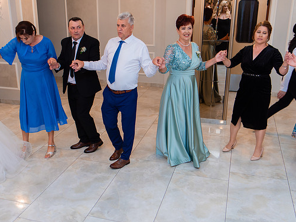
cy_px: 113
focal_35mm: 39
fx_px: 333
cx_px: 131
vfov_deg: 36.8
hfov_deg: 47.8
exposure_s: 1/200
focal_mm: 35
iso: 1250
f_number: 2.8
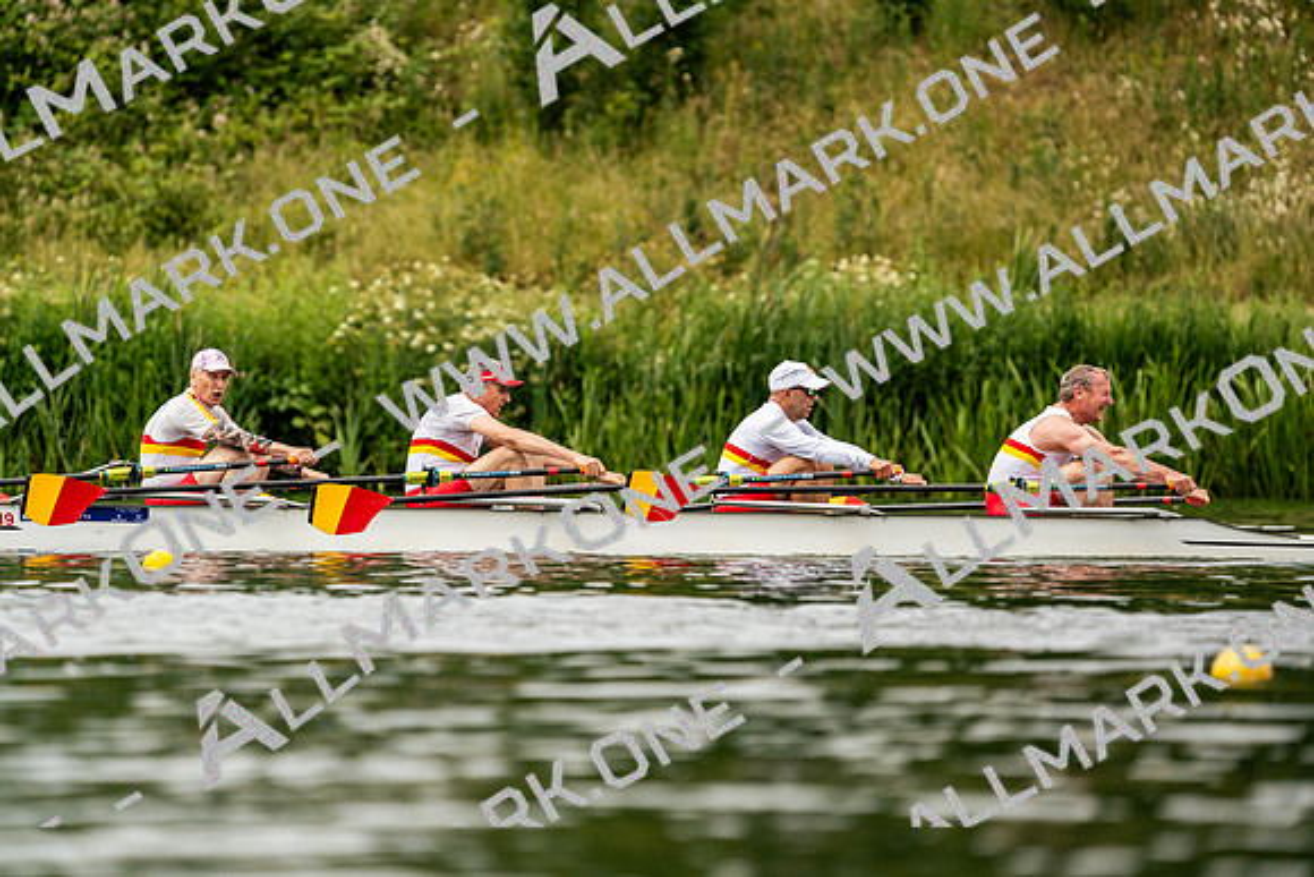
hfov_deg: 4.5
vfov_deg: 3.0
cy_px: 438
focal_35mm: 463
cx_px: 657
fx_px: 16903
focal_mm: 463
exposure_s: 1/2000
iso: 320
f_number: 6.3
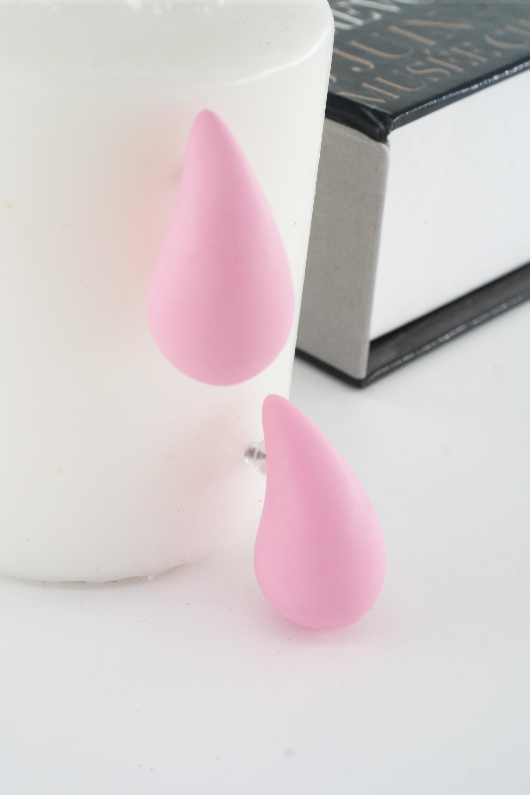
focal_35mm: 84
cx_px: 265
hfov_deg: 16.3
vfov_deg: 24.2
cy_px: 398
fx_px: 1855
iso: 400
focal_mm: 55
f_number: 16
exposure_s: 1/60
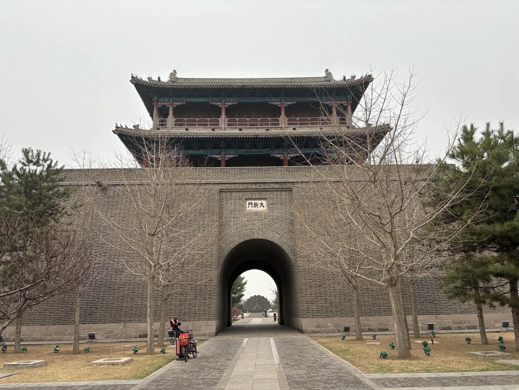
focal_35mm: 26
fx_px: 390
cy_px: 195
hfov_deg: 67.3
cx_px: 260
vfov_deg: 53.1
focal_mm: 5.96
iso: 50
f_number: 1.6
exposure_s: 1/577
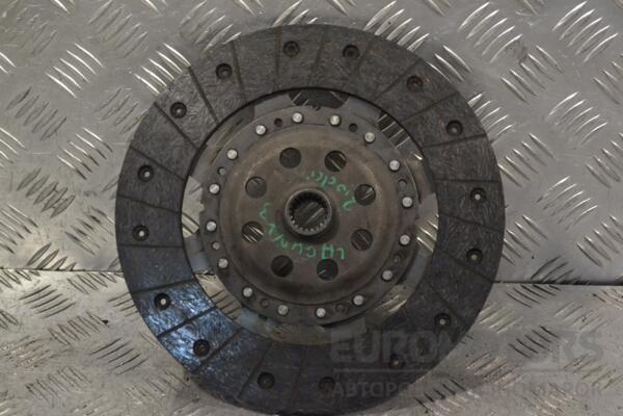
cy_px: 208
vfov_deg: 18.2
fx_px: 1298
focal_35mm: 75
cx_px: 312
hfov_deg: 27.0
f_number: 9
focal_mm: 50
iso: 3200
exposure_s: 1/320
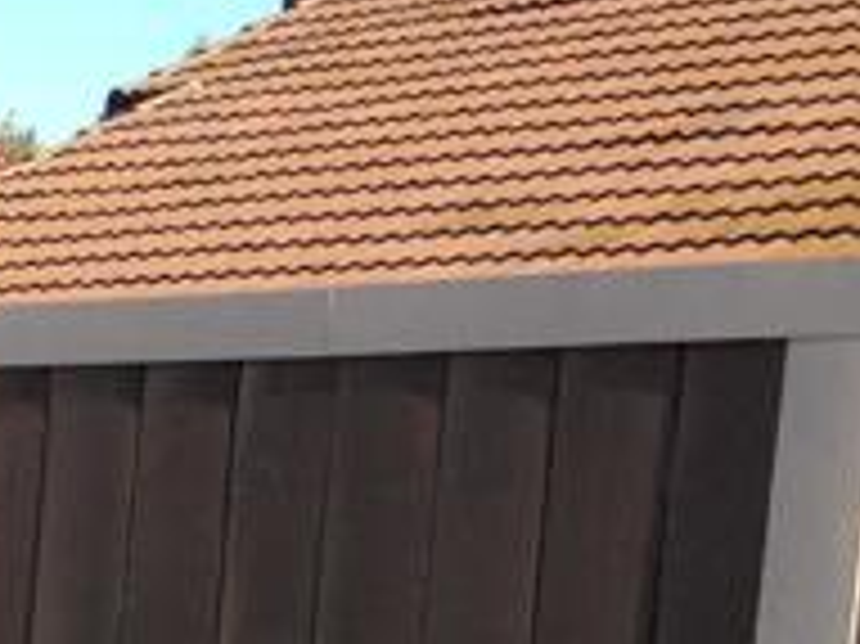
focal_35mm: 188
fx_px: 4668
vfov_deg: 7.4
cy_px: 1513
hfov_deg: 10.1
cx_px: -500
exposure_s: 1/708
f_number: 2.4
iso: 50
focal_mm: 4.28
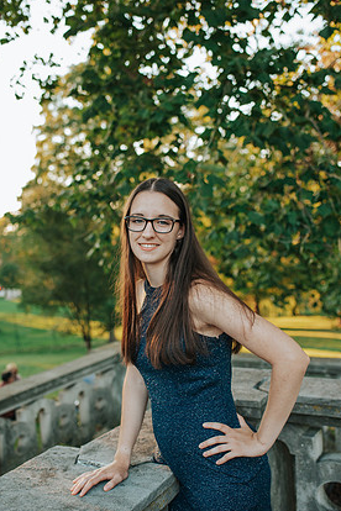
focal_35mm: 38
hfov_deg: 35.0
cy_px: 264
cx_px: 159
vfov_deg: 50.7
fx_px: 540
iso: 560
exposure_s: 1/400
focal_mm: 35
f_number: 2.8
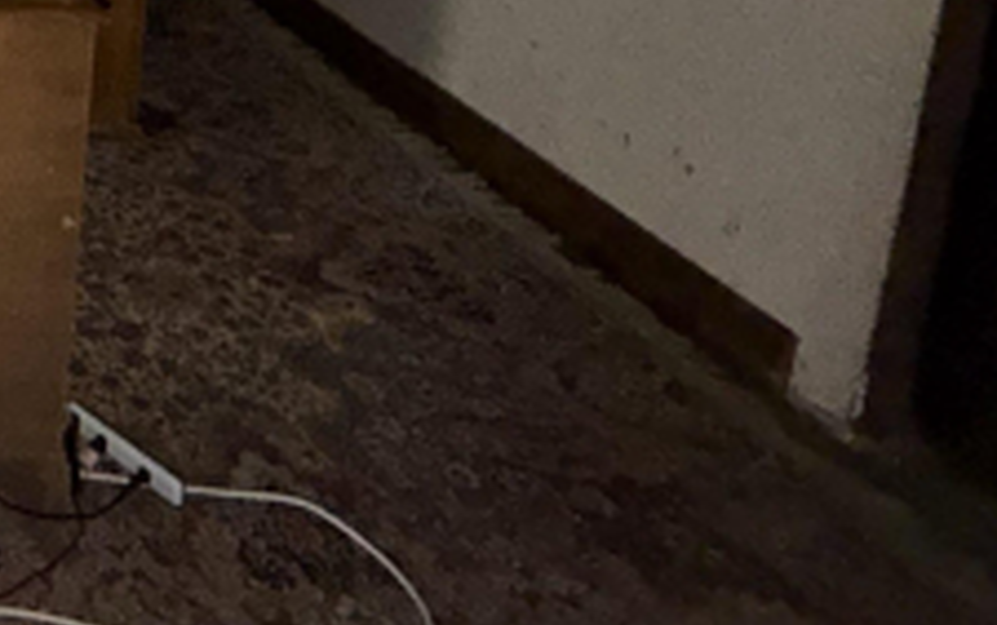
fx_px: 1196
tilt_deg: -8.5
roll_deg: -1.5
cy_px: -297
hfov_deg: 31.1
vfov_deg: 23.7
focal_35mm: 44
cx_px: -392
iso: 400
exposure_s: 1/33
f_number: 2.2
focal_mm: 2.22
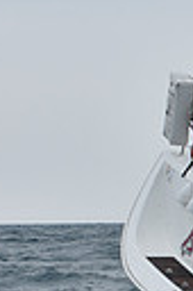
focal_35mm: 317
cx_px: 643
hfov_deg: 4.1
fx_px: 2556
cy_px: 192
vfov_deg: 6.5
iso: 250
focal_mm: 70
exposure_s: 1/800
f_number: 7.1
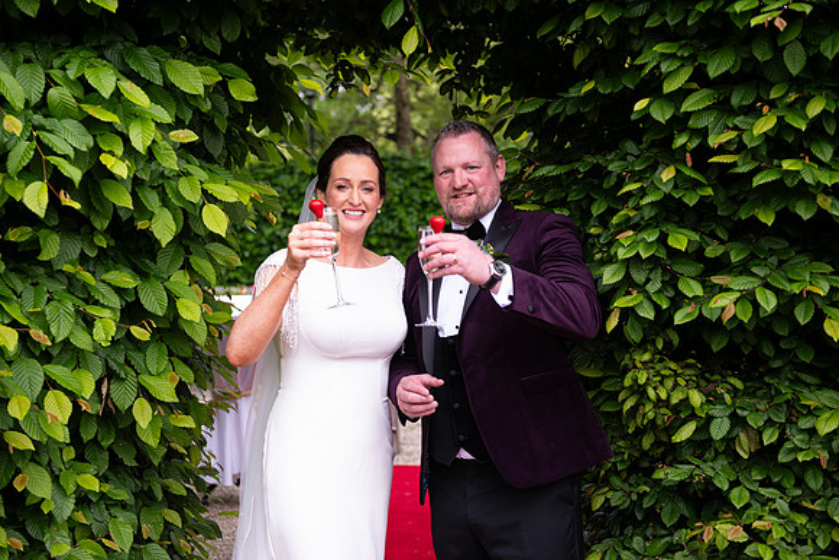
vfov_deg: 24.6
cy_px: 280
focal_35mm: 55
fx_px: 1282
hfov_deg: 36.2
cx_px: 420
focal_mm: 55
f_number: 3.5
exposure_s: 1/160
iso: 160
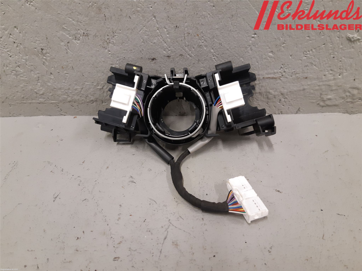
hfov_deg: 67.3
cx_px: 181
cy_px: 136
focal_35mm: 26
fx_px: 272
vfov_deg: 53.1
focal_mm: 3.93
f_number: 1.7
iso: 160
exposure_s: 1/50
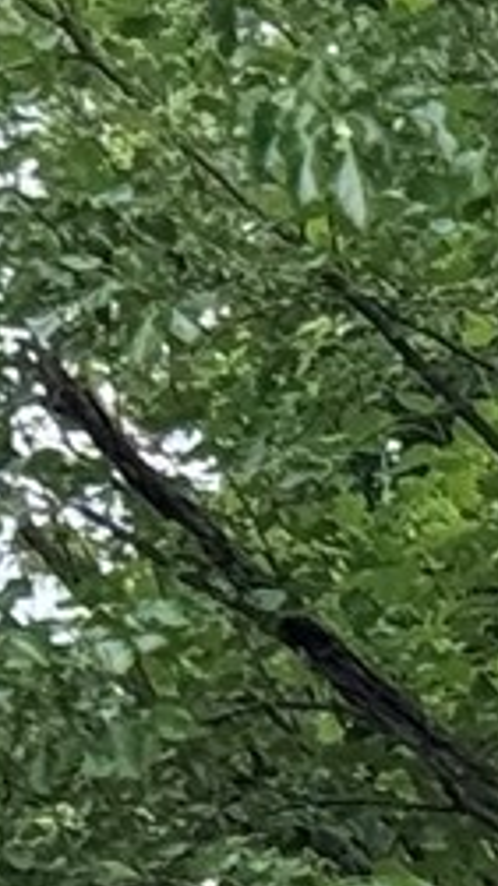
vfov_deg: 5.2
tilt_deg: -0.1
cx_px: 1960
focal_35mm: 400
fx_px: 9400
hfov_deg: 2.9
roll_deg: +0.2
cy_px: 2111
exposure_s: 1/917
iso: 100
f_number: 1.78
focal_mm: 6.76
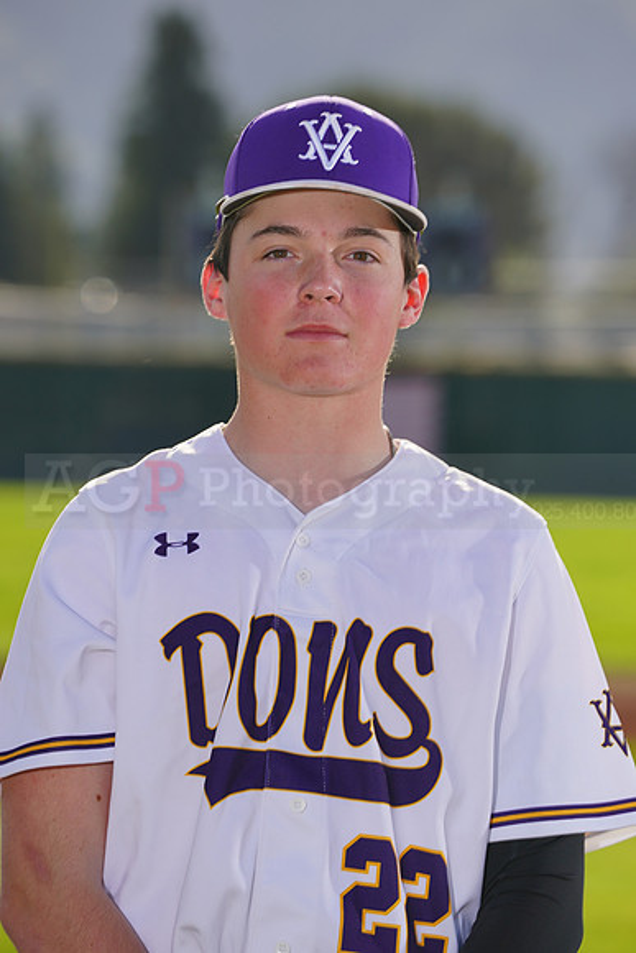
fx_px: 7627
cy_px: 476
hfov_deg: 4.8
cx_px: 318
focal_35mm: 288
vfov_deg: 7.2
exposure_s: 1/250
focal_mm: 288
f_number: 9
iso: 100
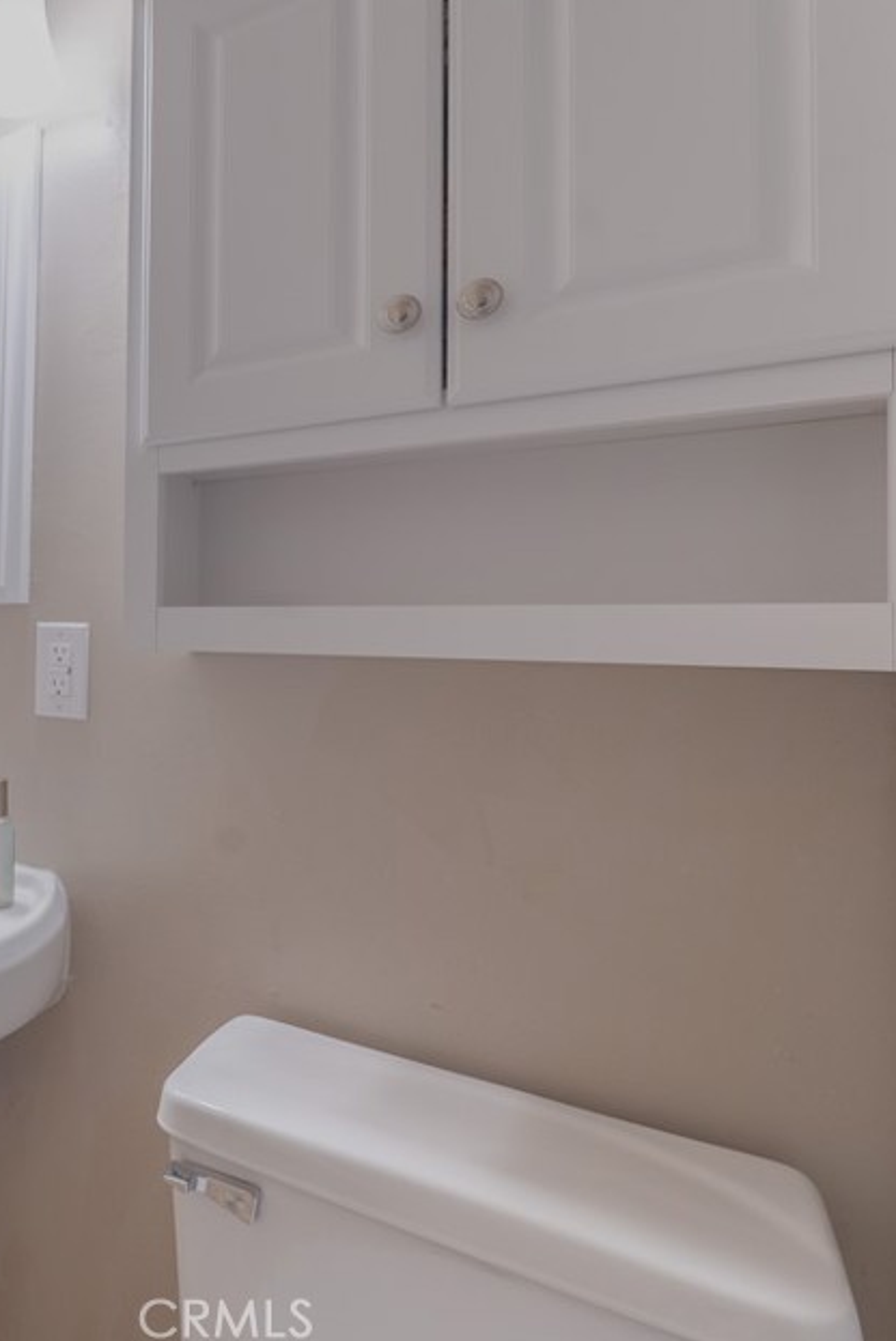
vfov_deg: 75.9
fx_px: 858
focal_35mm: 23
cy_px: 615
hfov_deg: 44.1
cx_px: -60
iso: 100
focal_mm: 14
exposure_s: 1/8
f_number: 7.1
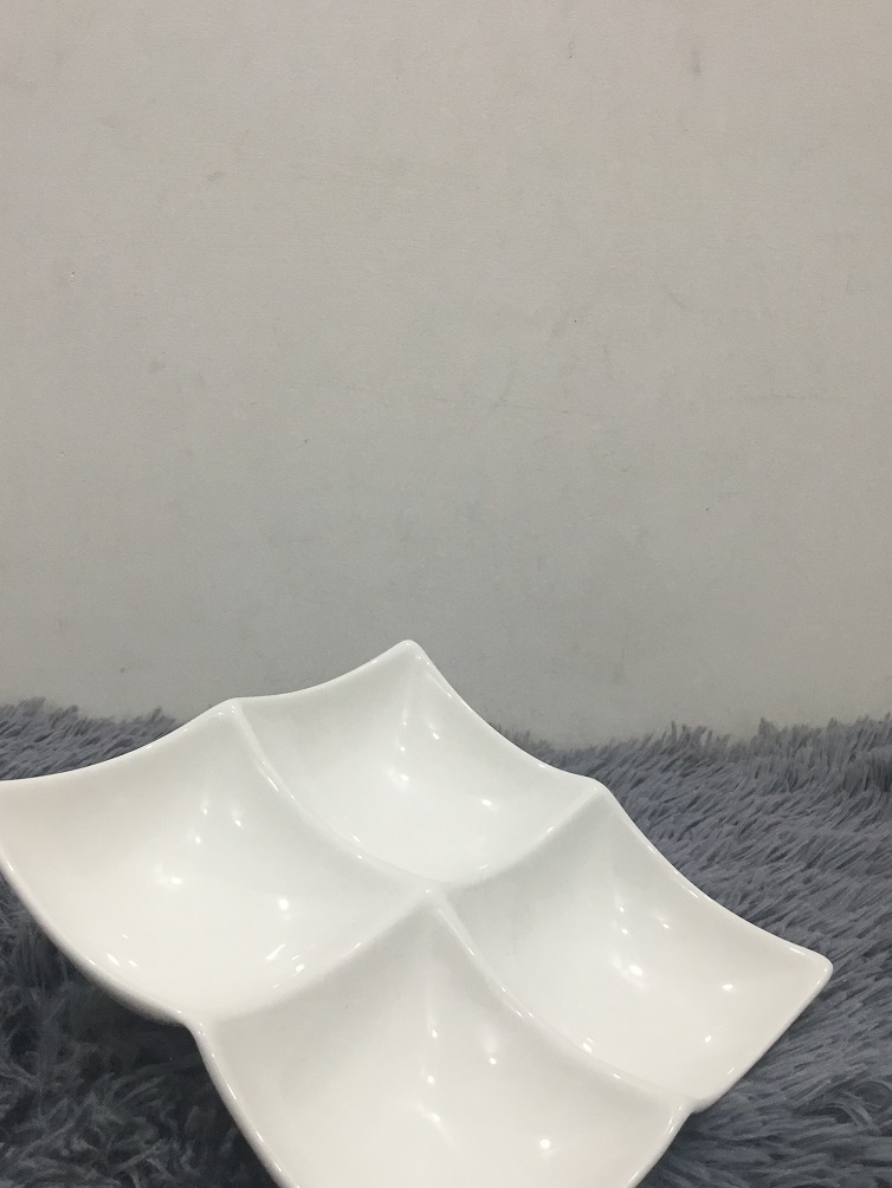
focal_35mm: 37
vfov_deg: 49.9
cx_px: 428
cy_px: 693
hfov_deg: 38.7
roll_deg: -0.2
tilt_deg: -14.2
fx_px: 1271
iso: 50
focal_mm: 3.3
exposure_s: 1/33
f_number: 2.4
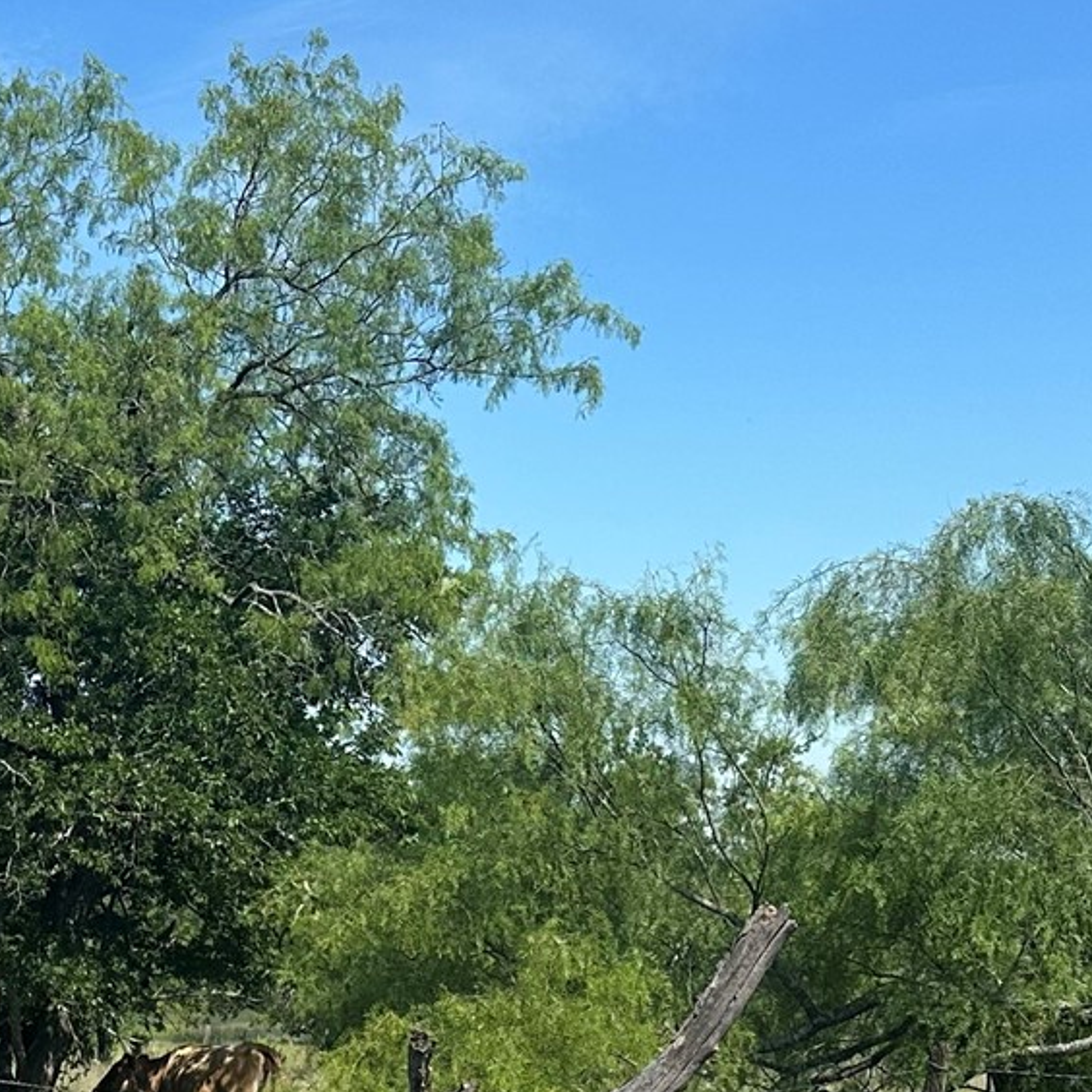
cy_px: 1189
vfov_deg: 21.4
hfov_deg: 21.3
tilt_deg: -5.1
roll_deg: +0.2
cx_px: -134
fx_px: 2748
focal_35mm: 77
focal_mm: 6.86
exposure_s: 1/3247
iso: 80
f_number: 1.78
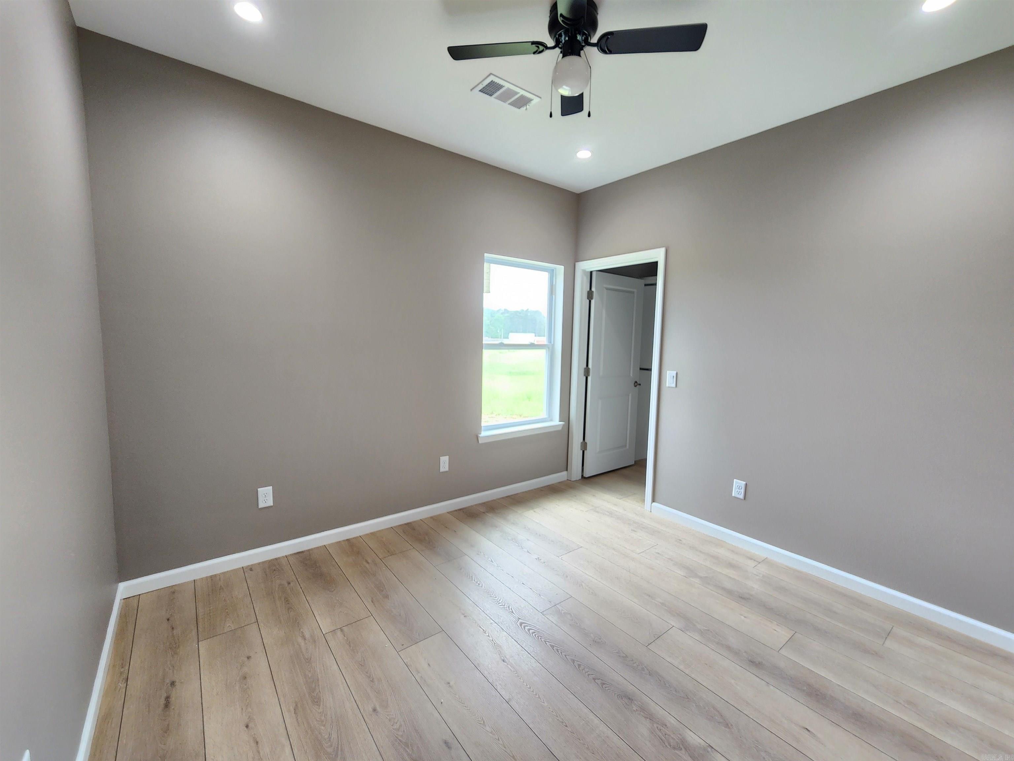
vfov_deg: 89.9
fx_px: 381
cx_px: 507
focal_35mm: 13
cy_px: 380
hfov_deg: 106.2
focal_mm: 2.2
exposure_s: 1/60
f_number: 2.2
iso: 200
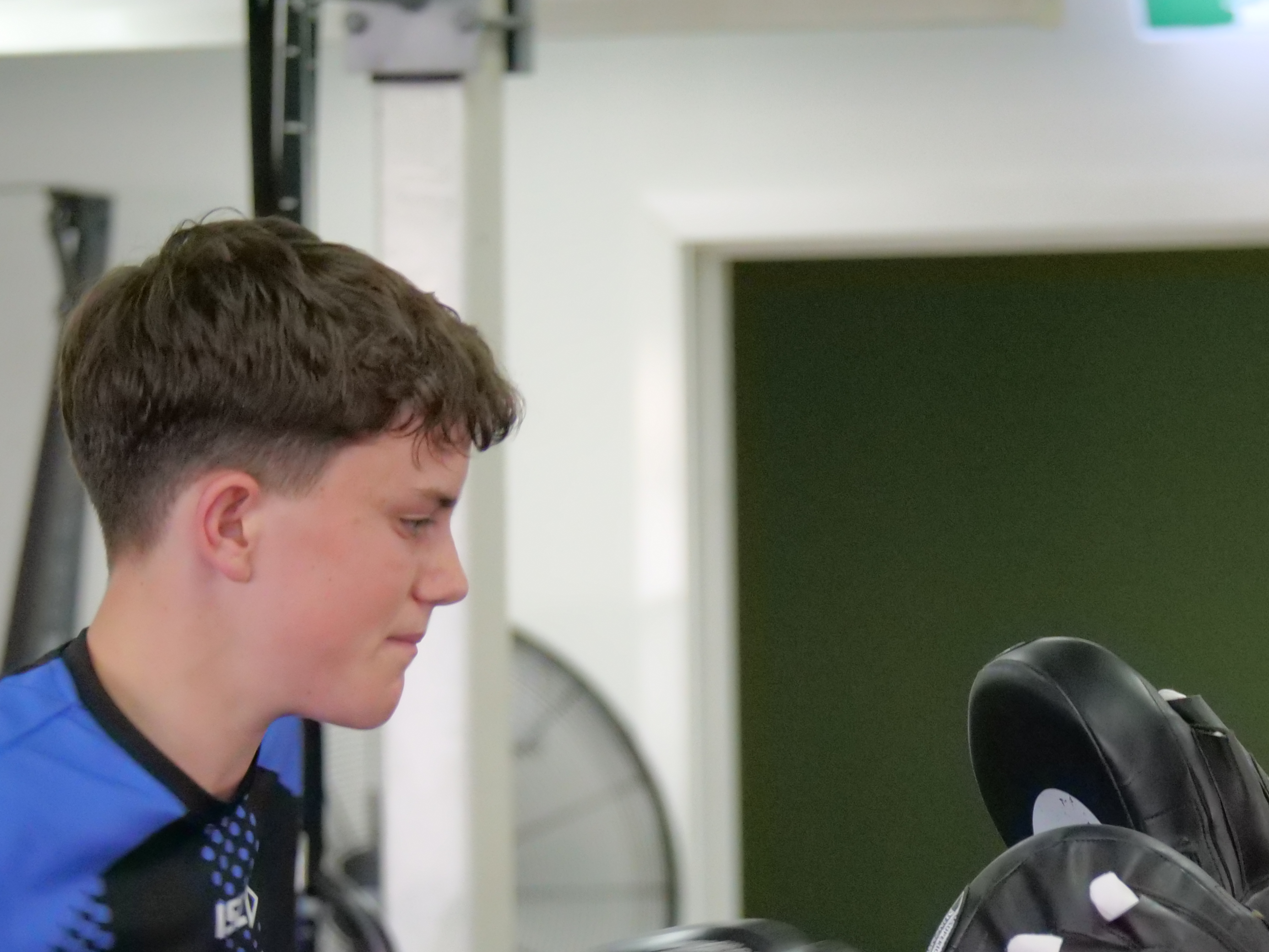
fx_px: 13711
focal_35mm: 374
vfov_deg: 4.0
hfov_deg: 5.3
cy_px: 863
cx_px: 977
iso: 3200
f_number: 4.5
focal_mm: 100
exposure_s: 1/160
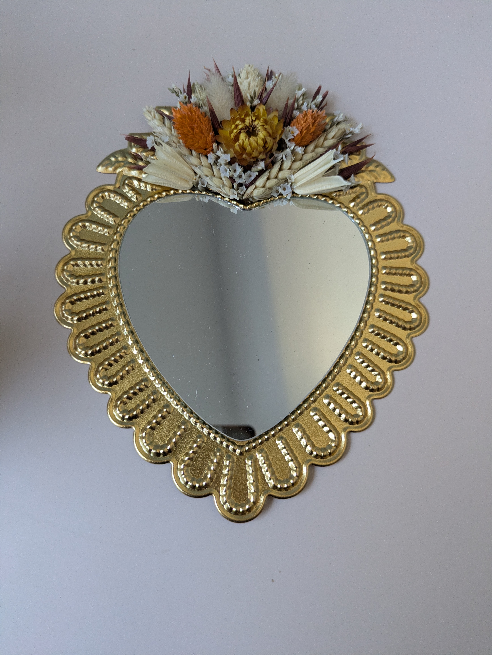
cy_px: 328
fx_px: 473
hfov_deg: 54.9
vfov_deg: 69.4
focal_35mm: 25
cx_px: 246
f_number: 1.89
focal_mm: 5.43
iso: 358
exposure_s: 1/100
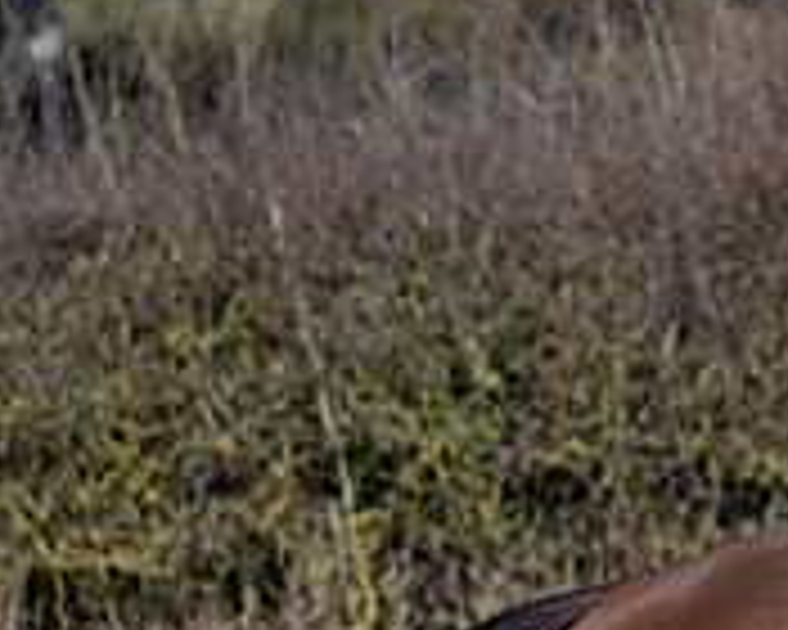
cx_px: 1047
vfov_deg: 2.7
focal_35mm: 569
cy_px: 806
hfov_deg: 3.4
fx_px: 13270
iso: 200
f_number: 2.8
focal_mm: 105
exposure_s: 1/5000
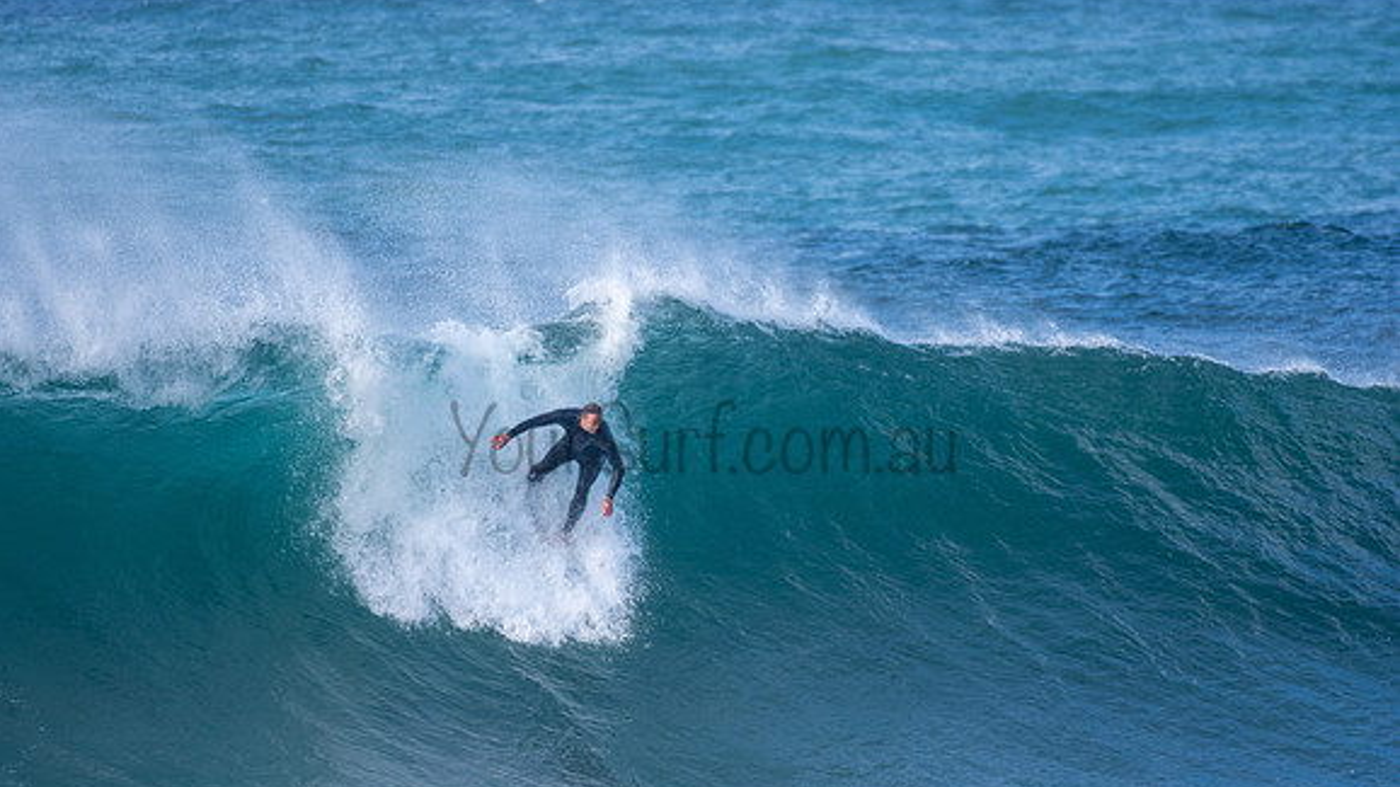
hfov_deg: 2.7
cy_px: 418
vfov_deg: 1.5
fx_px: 29287
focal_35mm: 789
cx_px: 700
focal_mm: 500
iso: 400
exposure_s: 1/1250
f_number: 5.6
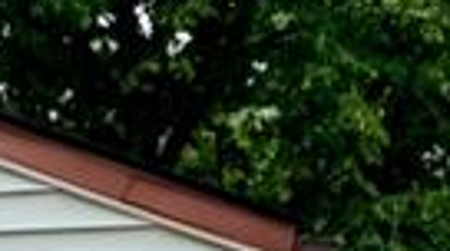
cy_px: 720
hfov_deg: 9.2
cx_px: -811
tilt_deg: -2.1
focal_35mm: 197
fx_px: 2347
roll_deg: -1.1
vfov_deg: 5.8
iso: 80
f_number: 1.78
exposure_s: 1/2370
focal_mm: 6.76
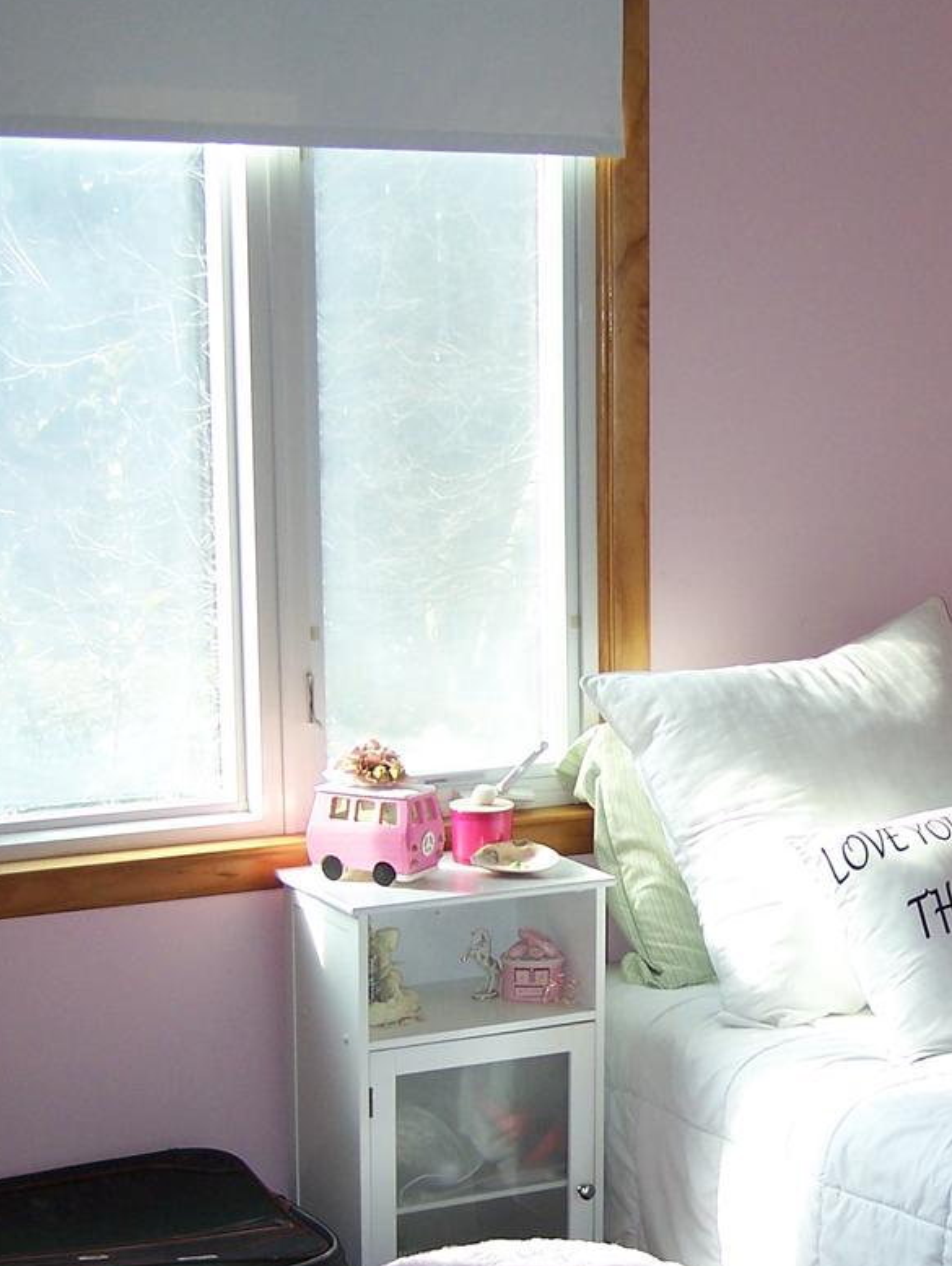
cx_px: 797
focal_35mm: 75
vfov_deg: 25.8
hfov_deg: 19.4
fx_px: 2746
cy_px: 874
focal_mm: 6.3
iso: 80
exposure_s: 1/100
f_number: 2.8
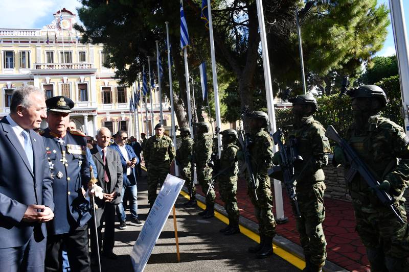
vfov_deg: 47.9
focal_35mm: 27
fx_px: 307
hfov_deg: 67.4
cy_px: 136
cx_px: 204
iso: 180
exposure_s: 1/250
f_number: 8
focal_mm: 18
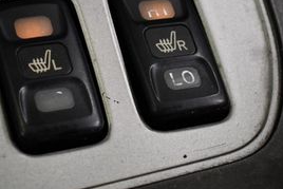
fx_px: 1015
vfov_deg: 10.6
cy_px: 35
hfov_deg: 15.9
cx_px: 101
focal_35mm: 129
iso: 2500
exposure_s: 1/125
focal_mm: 36
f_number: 4.8
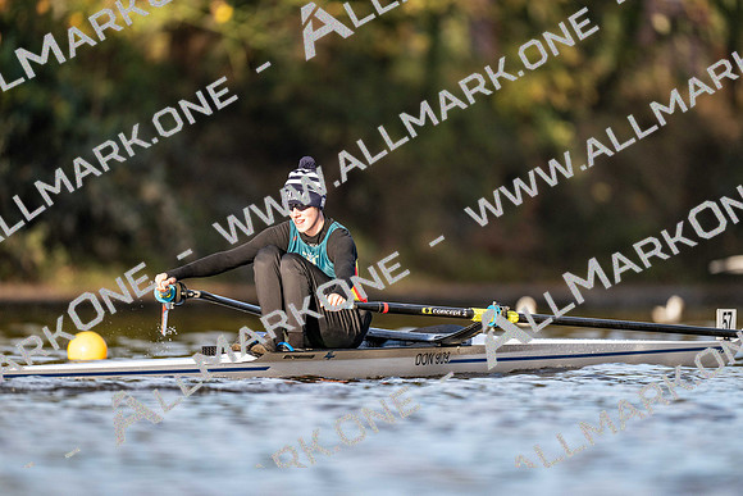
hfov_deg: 3.4
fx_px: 12386
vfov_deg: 2.3
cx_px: 372
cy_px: 248
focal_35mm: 600
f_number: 4
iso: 1100
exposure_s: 1/2500
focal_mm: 600
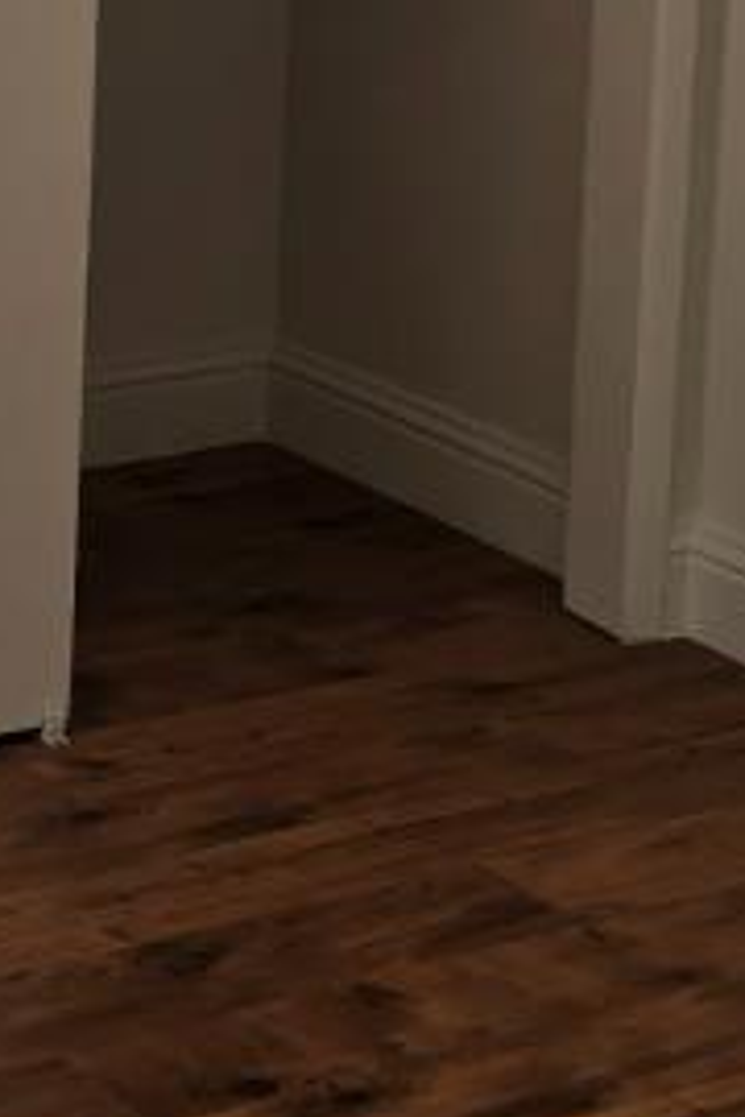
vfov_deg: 15.1
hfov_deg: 10.3
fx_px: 4128
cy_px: -2
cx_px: 99
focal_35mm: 133
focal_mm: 6.3
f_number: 1.7
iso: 16
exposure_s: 1/180
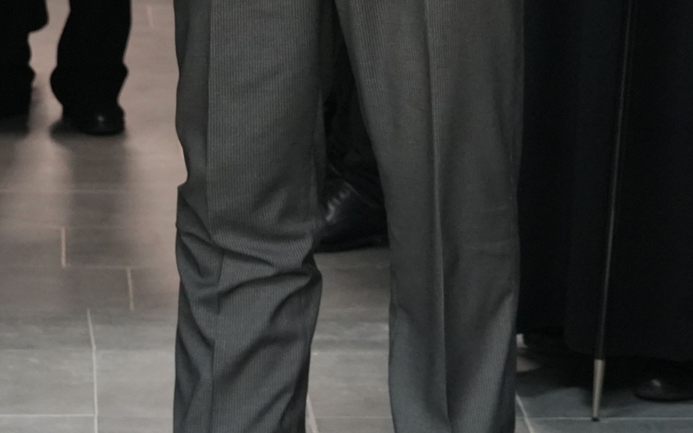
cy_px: -245
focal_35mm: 204
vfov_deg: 6.3
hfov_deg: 10.3
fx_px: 3852
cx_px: 256
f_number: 4
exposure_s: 1/250
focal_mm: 49
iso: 3200
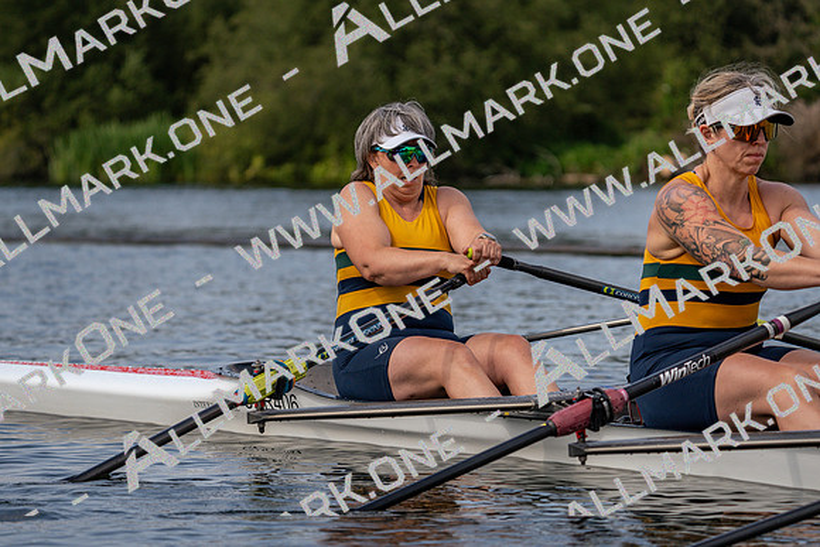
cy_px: 274
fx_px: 4556
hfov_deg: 10.3
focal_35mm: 200
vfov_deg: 6.9
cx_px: 410
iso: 250
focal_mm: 200
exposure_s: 1/1600
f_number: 5.6
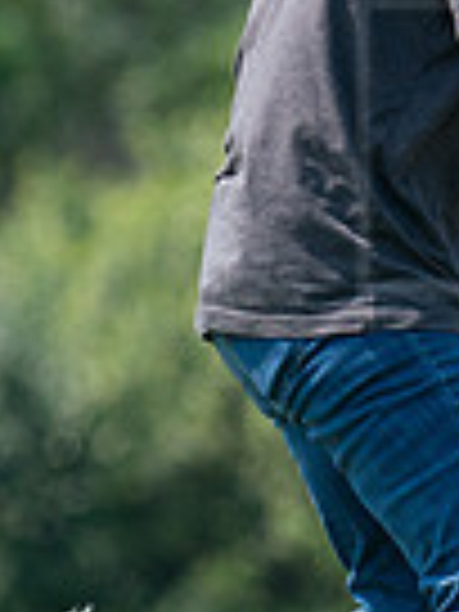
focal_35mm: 1583
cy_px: 223
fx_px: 27987
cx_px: 788
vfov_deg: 1.3
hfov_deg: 0.9
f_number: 6.3
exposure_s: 1/4000
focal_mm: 385
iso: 2000
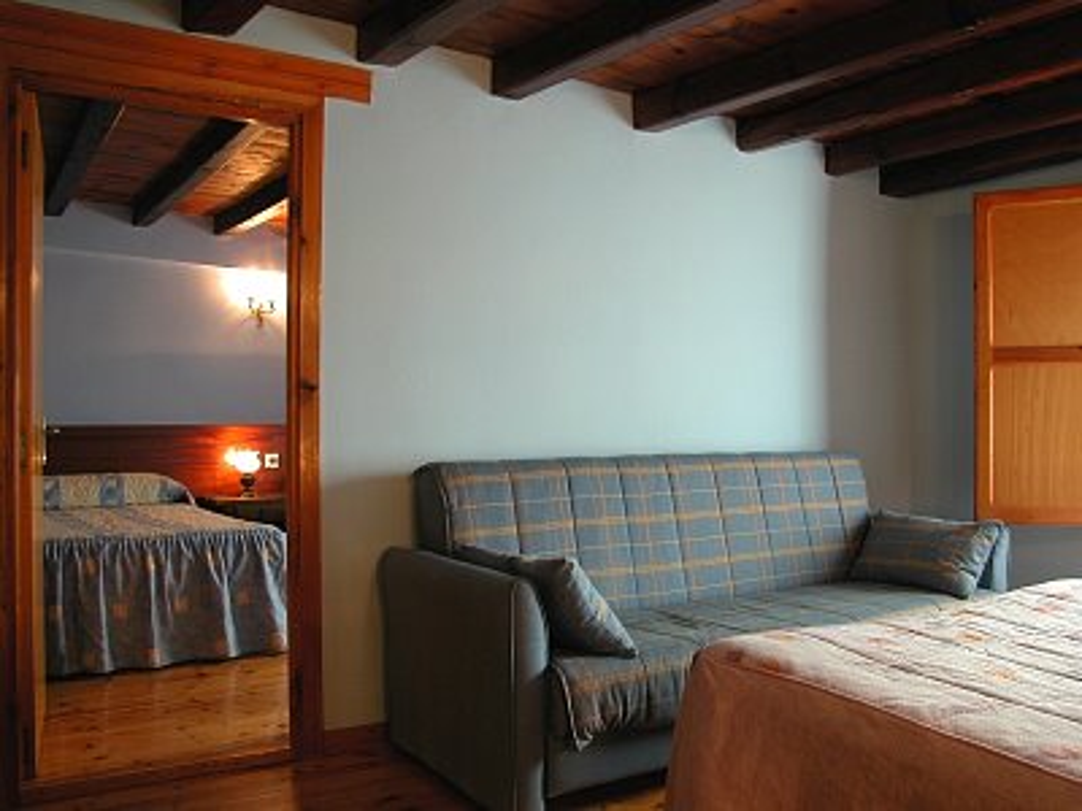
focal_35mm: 28
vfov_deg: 49.7
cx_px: 541
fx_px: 875
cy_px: 406
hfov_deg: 63.4
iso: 100
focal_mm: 7.1
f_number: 2.8
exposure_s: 1/10.4
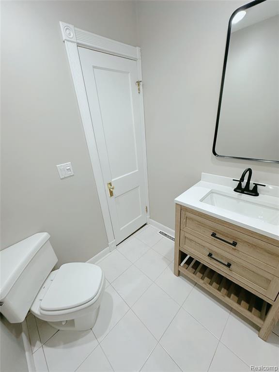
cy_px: 186
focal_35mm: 14
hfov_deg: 85.7
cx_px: 140
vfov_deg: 102.1
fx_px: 150
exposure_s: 1/120
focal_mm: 2.22
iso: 160
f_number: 2.2
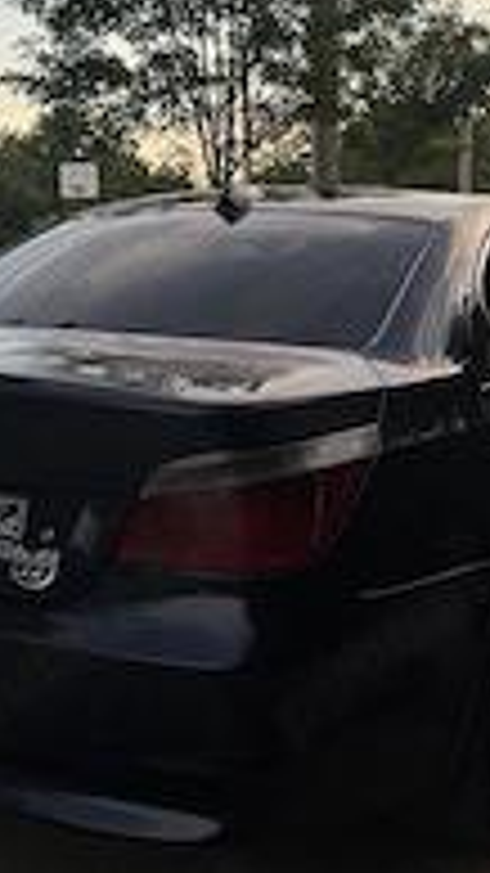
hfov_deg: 22.2
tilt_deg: -5.1
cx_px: 261
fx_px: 1248
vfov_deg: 38.4
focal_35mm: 54
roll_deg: -0.3
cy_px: 356
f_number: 1.78
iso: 80
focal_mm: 6.76
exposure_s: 1/464
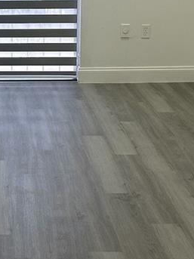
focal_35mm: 91
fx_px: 680
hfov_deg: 15.7
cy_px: 35
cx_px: -26
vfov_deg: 21.2
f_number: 1.5
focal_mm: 5.7
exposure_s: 1/120
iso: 80
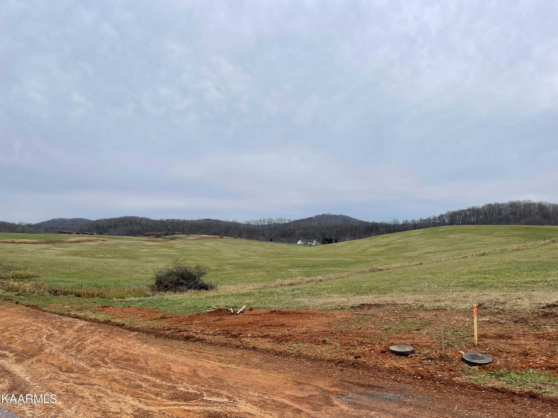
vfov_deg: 53.1
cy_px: 209
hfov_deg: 67.3
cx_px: 279
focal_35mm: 26
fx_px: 419
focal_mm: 5.1
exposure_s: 1/1715
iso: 32
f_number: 1.6
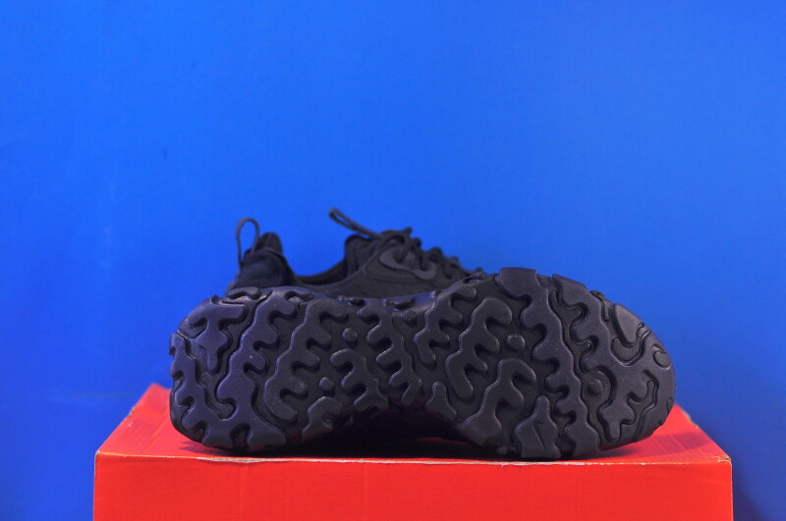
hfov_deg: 27.0
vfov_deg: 18.1
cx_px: 393
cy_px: 260
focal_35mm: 75
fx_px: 1635
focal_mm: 50
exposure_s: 1/250
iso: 250
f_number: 3.2
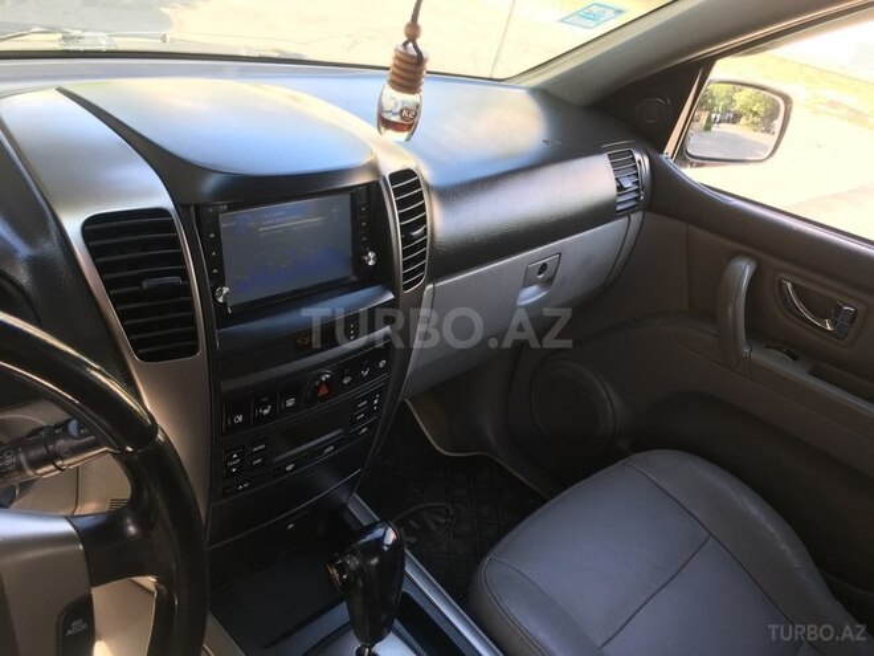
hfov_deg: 61.7
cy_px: 328
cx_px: 437
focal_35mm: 29
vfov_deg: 48.2
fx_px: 732
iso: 40
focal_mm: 4.15
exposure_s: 1/100
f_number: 2.2
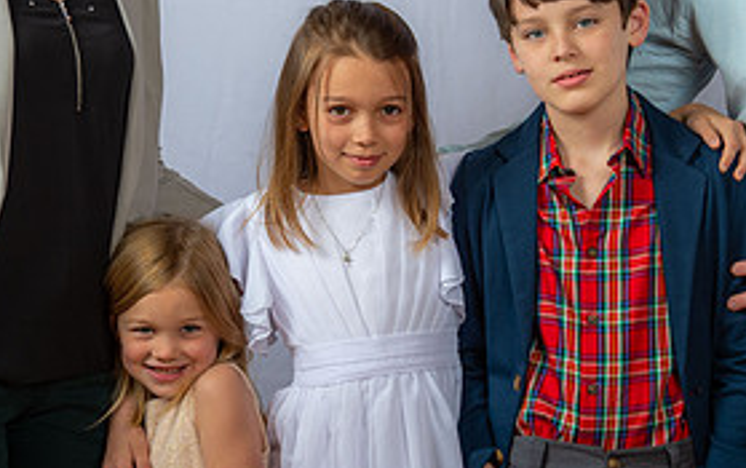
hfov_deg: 18.9
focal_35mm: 110
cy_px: 104
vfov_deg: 11.9
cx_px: 398
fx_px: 2239
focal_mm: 52
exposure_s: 1/200
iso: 250
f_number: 6.3
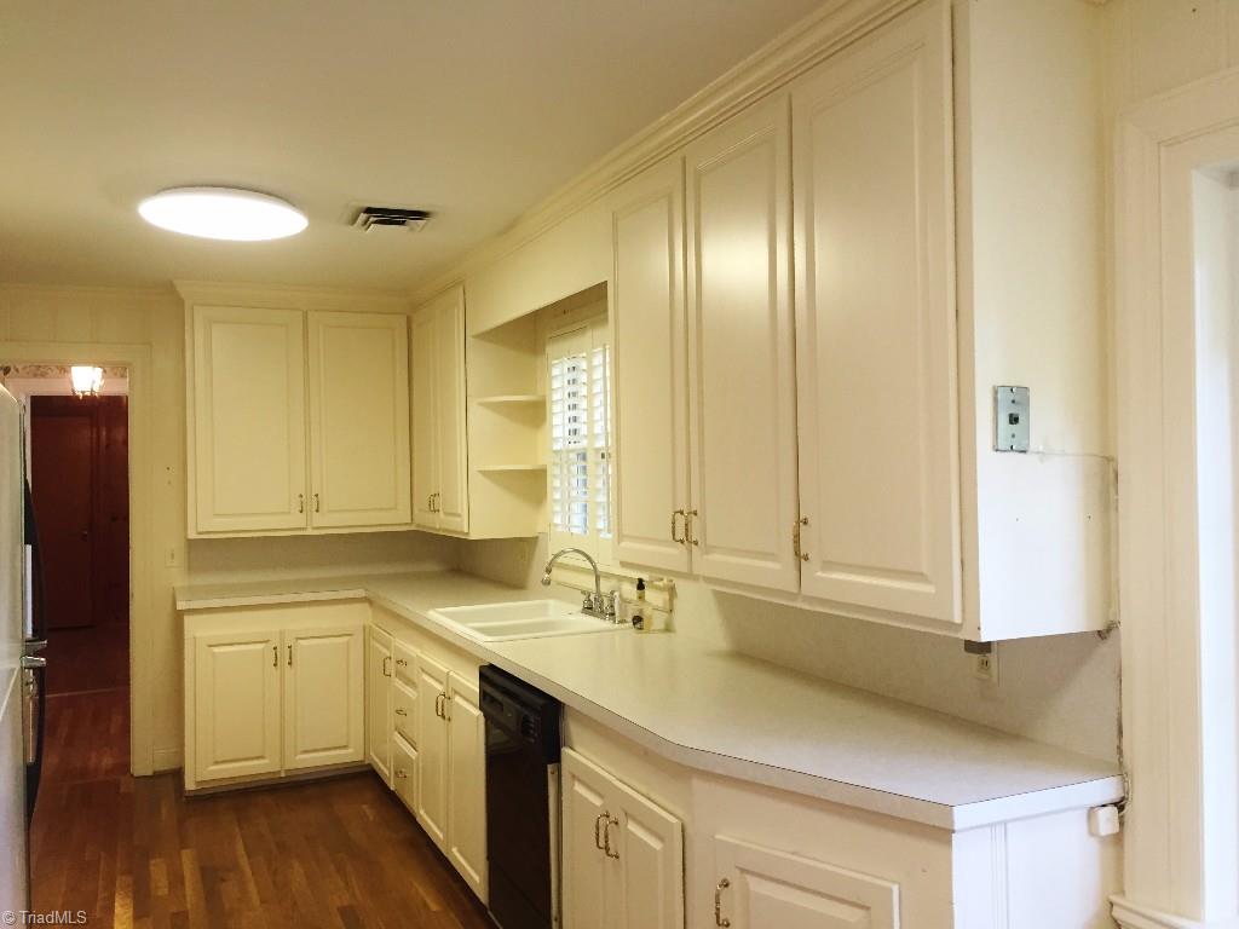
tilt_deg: +0.2
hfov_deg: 61.7
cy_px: 464
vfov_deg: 48.2
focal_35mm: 29
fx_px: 1038
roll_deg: +0.9
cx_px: 620
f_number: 2.2
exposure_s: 1/30
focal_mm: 4.15
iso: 125
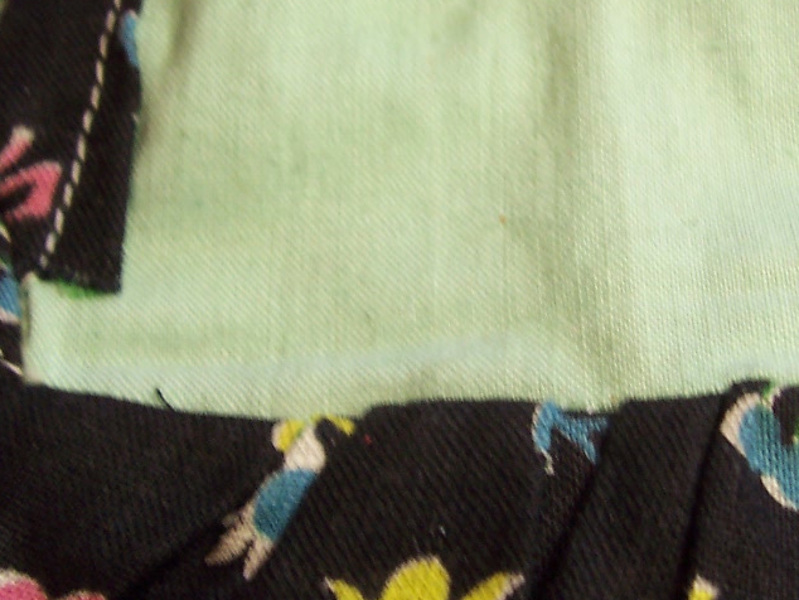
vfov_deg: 21.0
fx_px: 1616
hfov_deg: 27.7
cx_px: 497
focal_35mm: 70
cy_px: 289
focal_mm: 5.6
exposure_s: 1/45
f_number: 2.8
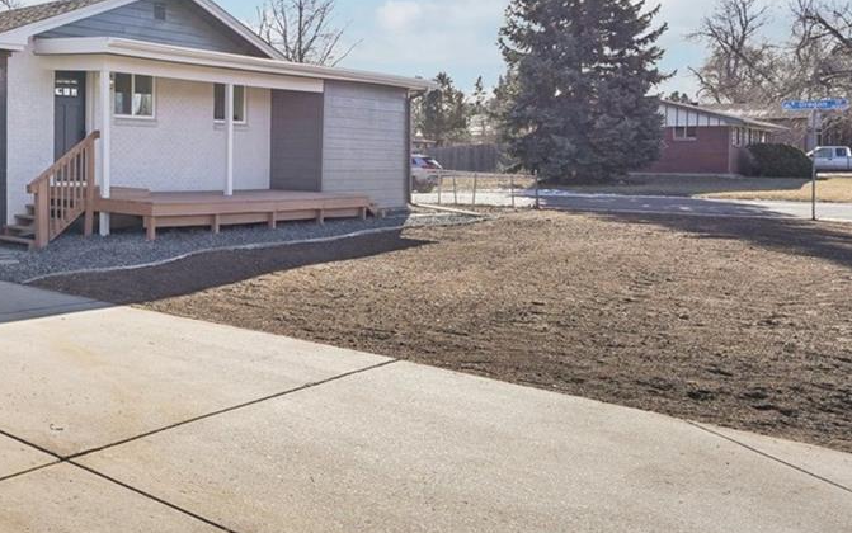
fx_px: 790
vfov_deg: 37.1
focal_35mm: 34
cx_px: -72
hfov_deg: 44.3
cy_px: 206
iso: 100
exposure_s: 1/200
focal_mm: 14
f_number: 8
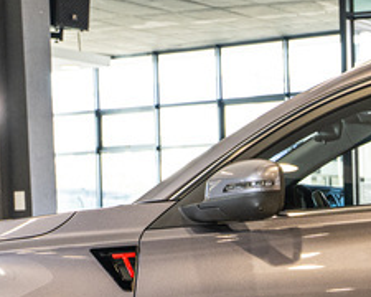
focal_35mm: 134
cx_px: 481
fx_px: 1473
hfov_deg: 13.8
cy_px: 276
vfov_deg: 11.4
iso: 640
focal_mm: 31.5
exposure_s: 1/125
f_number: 4
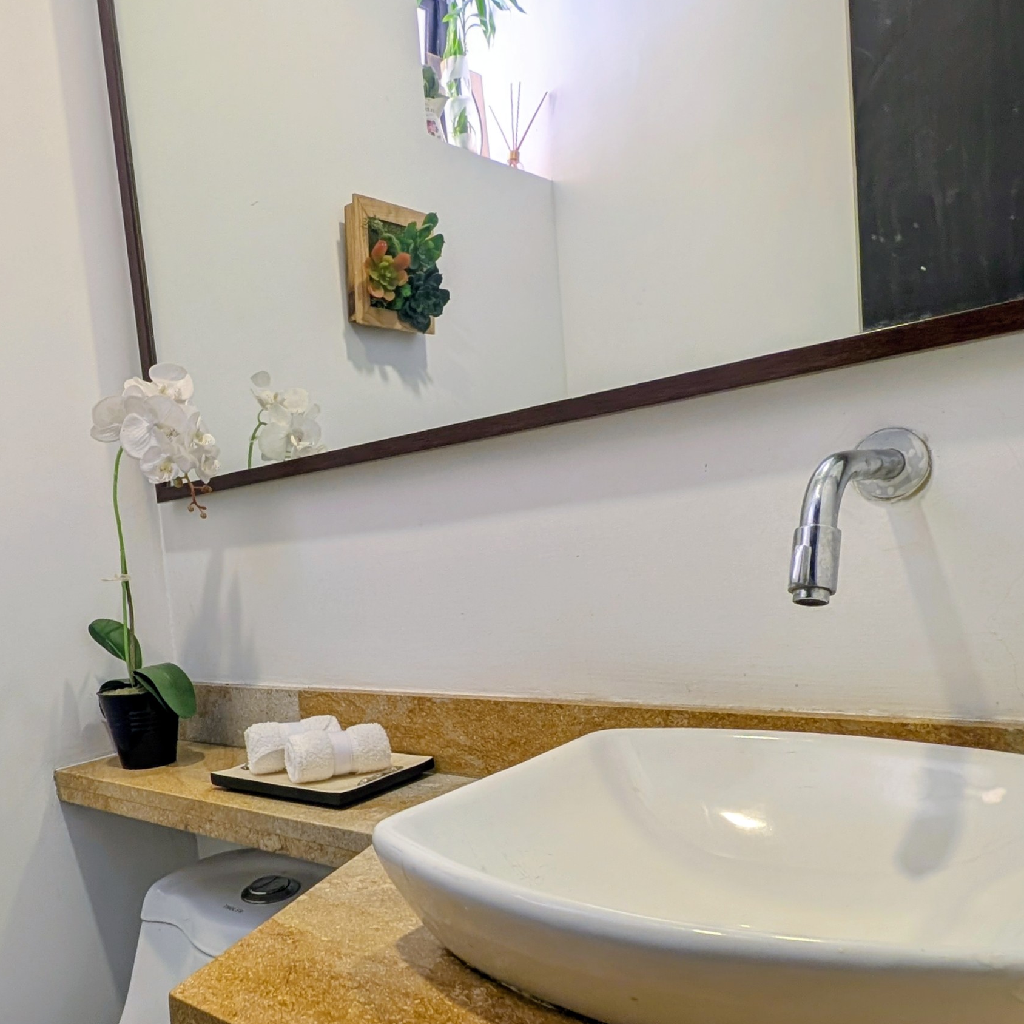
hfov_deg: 65.0
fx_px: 770
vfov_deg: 65.9
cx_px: 319
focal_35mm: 23
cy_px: 662
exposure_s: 1/23.8
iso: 60
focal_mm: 2.23
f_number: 1.95
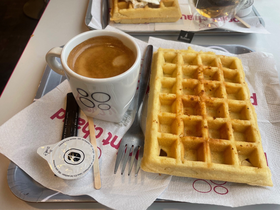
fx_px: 210
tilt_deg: -52.8
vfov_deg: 53.1
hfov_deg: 67.3
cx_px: 140
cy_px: 105
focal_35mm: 26
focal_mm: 4.2
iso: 32
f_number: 1.6
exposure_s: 1/223
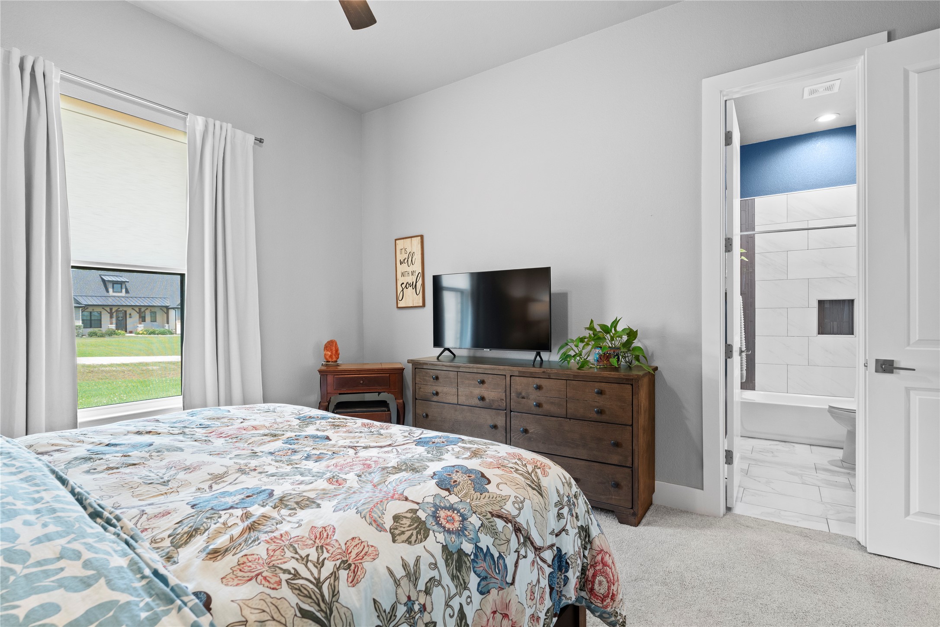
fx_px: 457
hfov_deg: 91.6
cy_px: 314
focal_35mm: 18
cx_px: 470
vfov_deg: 68.9
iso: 800
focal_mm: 17.5
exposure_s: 1/1.25
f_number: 9
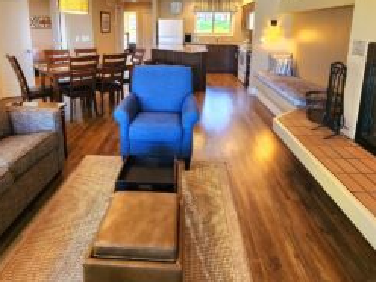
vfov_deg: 60.2
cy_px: 73
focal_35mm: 21
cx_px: 173
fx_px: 228
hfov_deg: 78.8
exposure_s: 1/60.2
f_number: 2.2
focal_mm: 2.2
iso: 250
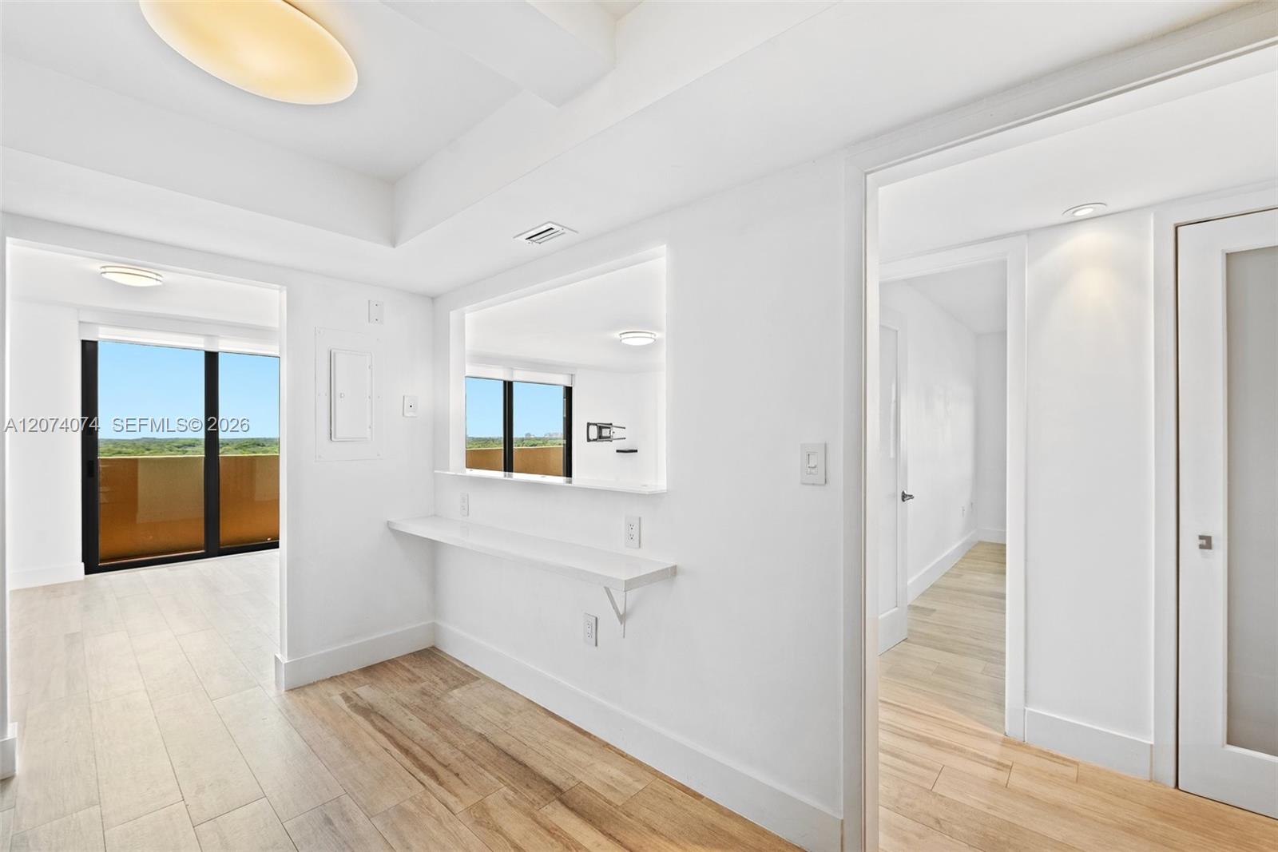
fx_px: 497
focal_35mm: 14
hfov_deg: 104.2
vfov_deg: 81.2
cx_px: 639
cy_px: 426
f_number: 8
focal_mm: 14
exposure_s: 1/13
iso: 220
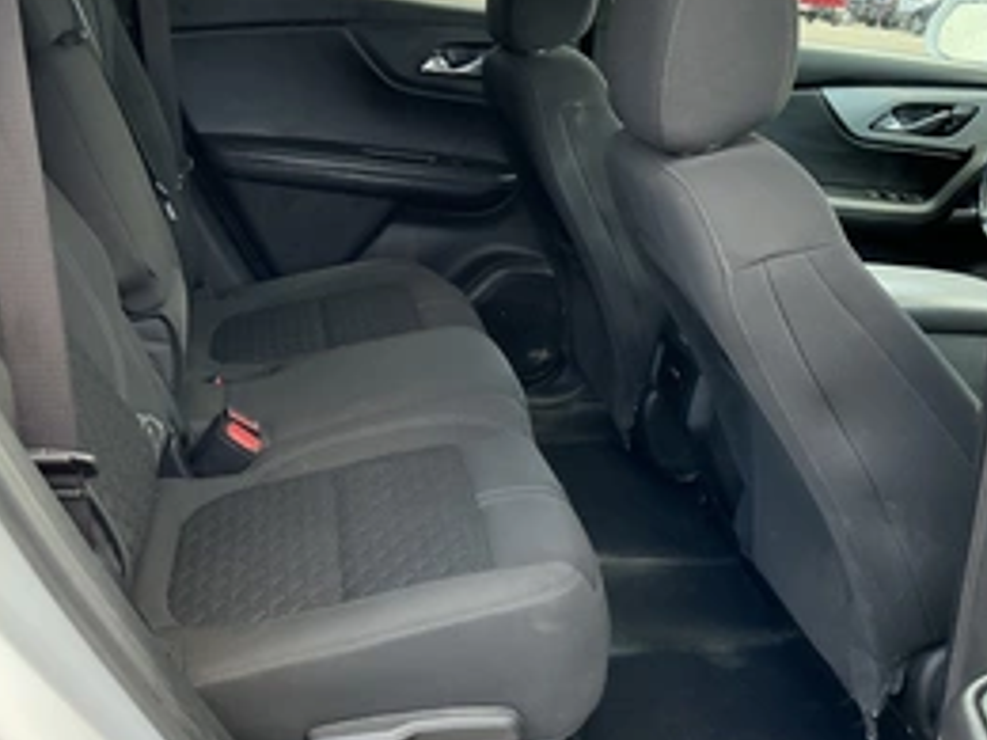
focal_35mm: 43
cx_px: 497
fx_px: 1226
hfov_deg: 43.9
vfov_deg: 33.6
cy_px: 387
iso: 40
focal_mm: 3
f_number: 1.8
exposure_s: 1/122
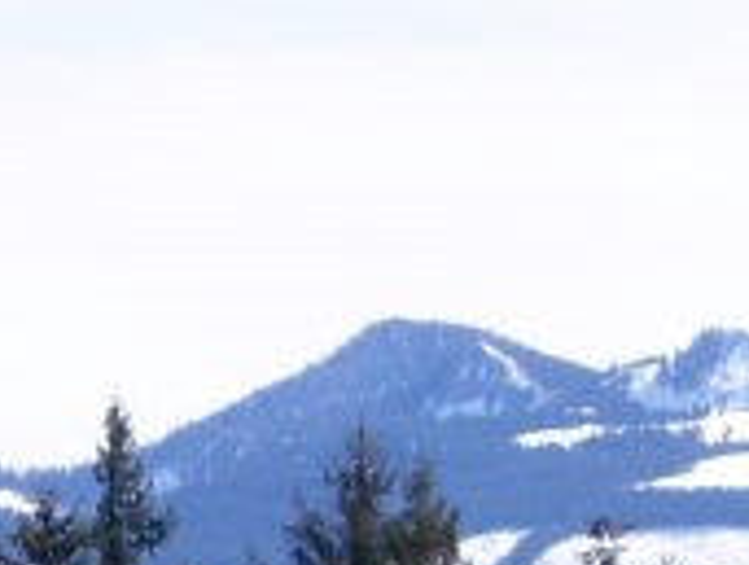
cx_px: 692
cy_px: 1257
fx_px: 10495
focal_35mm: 484
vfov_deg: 3.1
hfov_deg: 4.1
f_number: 4
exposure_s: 1/750
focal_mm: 13.5
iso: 80
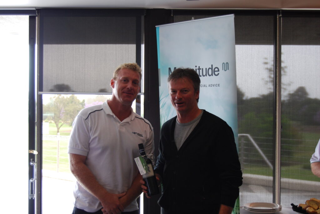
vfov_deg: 22.7
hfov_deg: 33.4
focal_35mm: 60
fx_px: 534
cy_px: 107
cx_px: 160
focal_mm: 40
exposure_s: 1/25
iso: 400
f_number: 5
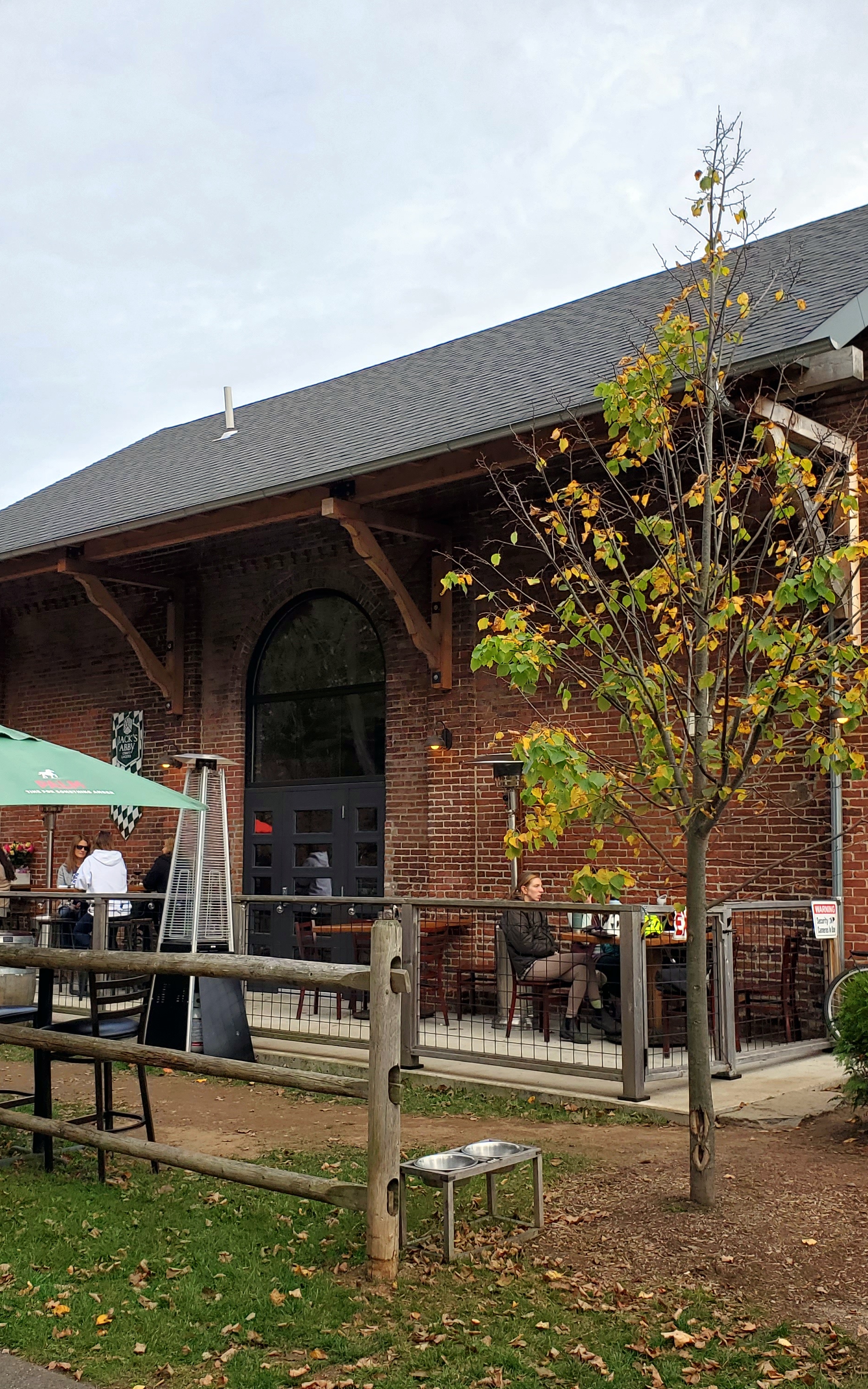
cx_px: 434
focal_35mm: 37
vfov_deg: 52.7
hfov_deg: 34.4
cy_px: 692
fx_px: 1400
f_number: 2.4
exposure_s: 1/776
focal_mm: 4.3
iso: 50
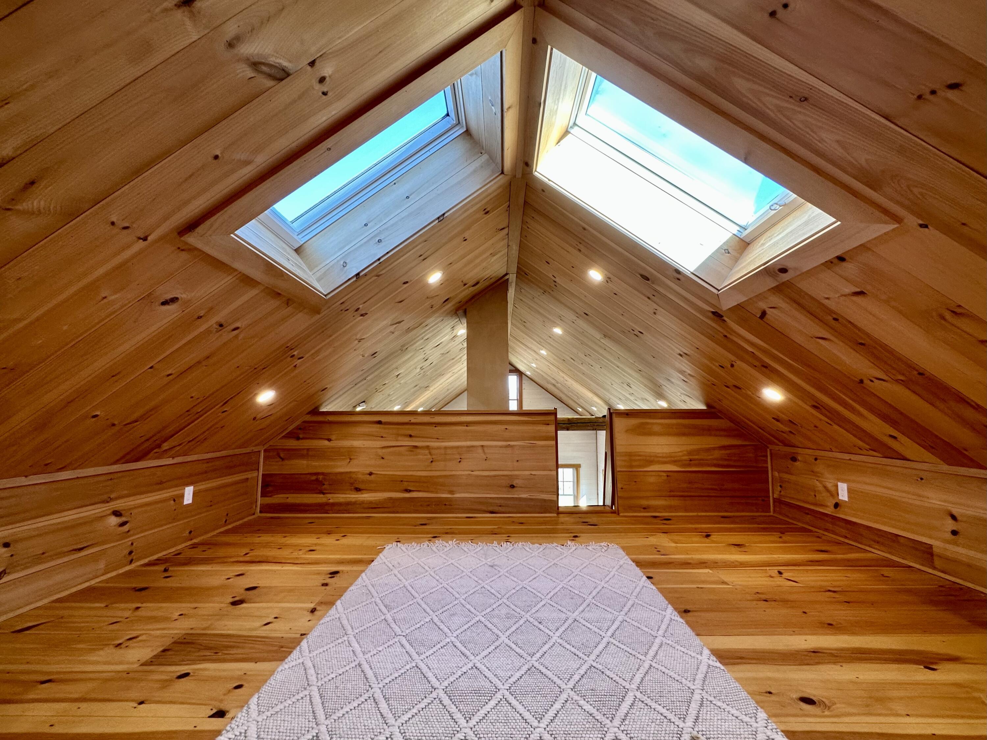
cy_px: 370
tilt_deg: +5.5
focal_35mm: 14
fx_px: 399
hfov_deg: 102.1
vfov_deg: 85.7
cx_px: 494
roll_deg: -0.7
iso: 100
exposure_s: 1/120
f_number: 2.2
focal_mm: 2.22
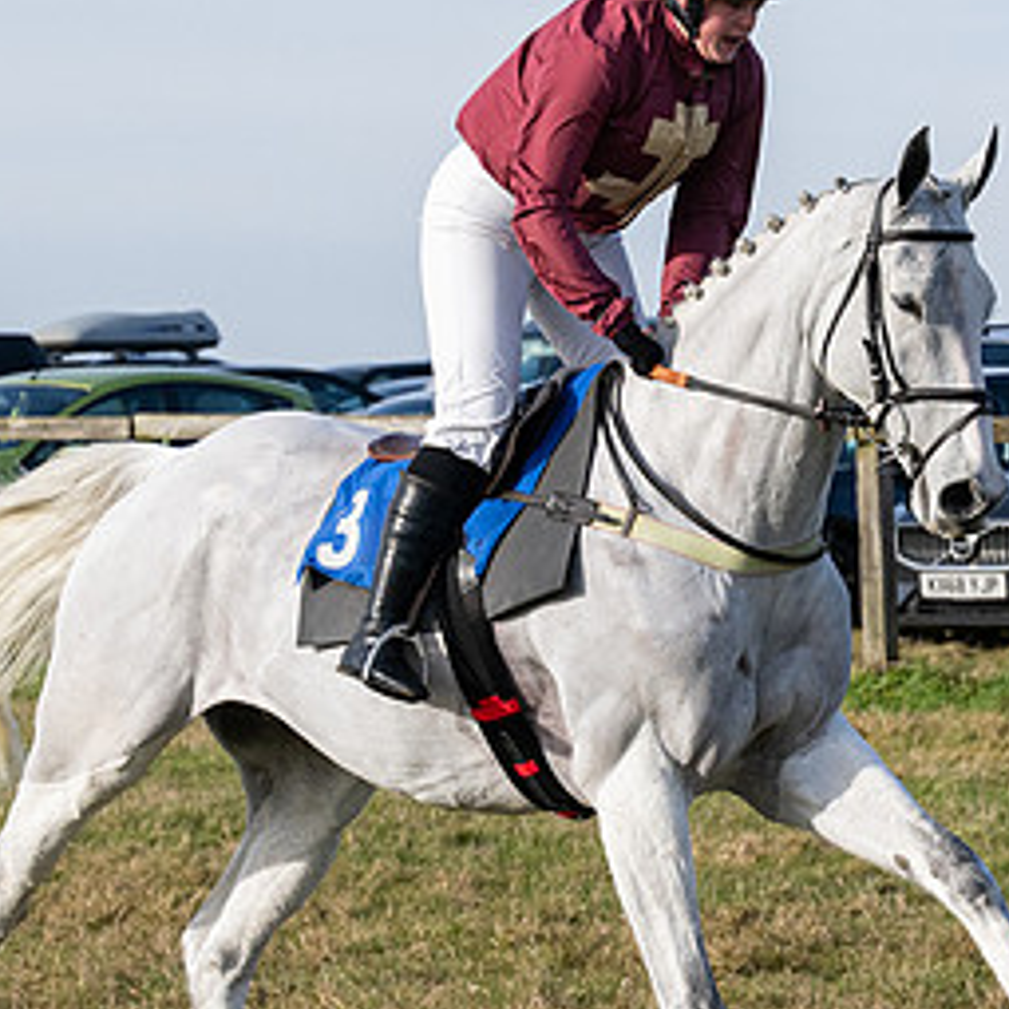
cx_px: 406
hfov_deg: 6.4
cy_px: 686
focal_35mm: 275
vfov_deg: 6.4
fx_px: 9069
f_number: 5
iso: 400
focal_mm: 73
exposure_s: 1/2500
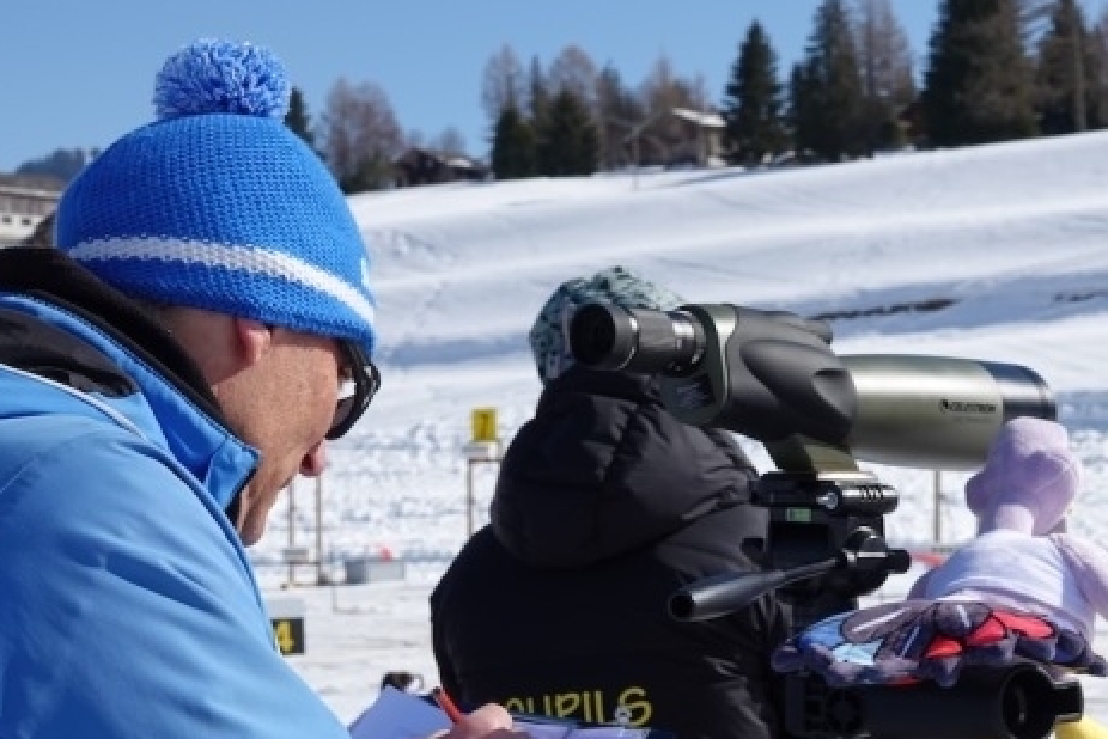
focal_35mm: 76
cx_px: 692
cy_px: 574
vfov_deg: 17.8
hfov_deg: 26.6
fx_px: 2340
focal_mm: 16.31
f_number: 4.5
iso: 100
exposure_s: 1/1000
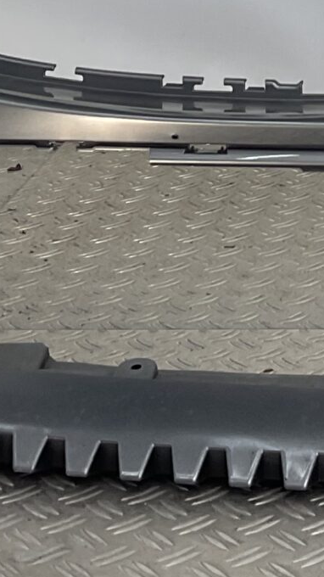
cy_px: -70
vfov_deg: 17.4
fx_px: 1819
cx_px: 538
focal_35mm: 119
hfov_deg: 9.8
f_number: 1.8
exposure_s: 1/155
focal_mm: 3
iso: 16
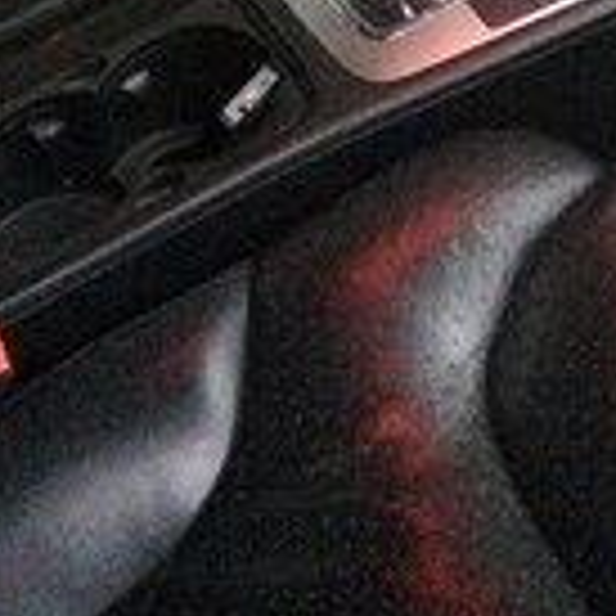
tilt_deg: -34.3
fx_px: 1872
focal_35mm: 93
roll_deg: +0.2
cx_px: 355
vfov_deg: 16.9
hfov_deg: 18.7
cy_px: -310
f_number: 2.2
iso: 1250
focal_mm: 4.15
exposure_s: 1/17
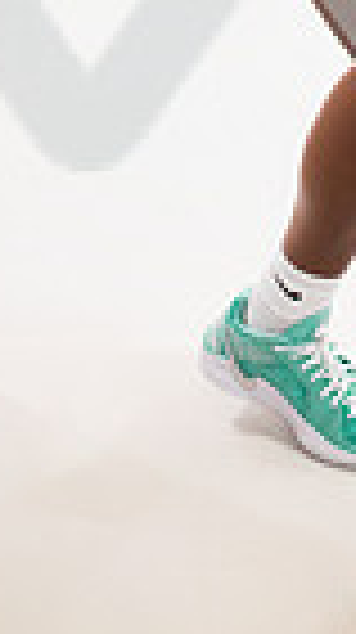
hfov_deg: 10.0
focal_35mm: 117
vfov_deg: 16.8
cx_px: 536
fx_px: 1969
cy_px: -283
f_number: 7.1
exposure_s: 1/320
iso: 500
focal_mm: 35
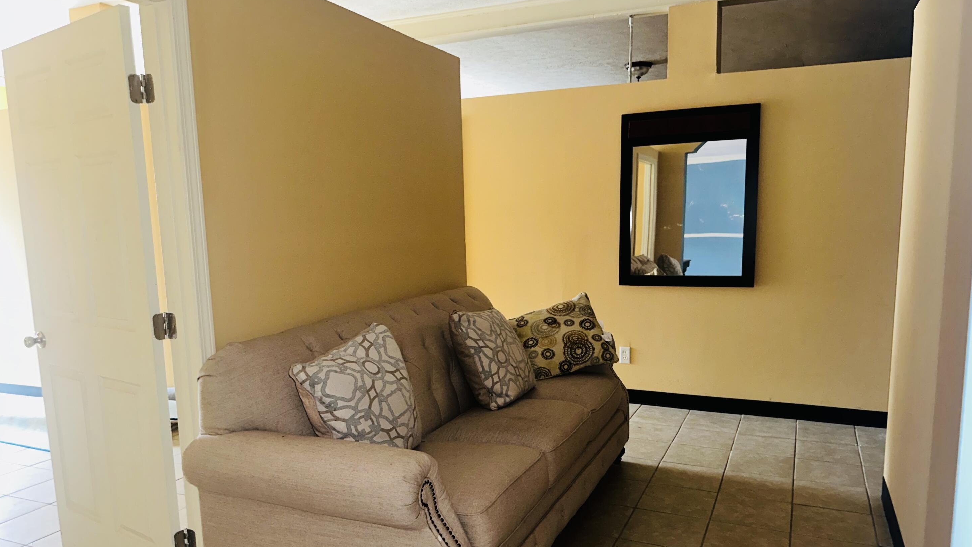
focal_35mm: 27
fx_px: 696
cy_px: 324
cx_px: 500
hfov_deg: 69.8
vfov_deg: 42.7
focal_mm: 6.86
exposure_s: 1/10
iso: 160
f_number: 1.78
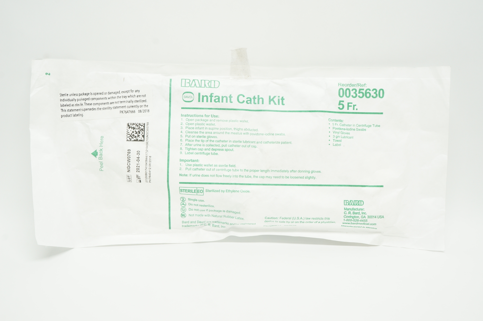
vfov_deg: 35.4
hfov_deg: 51.3
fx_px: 503
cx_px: 242
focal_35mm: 38
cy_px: 160
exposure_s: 1/15
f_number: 11
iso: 400
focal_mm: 25
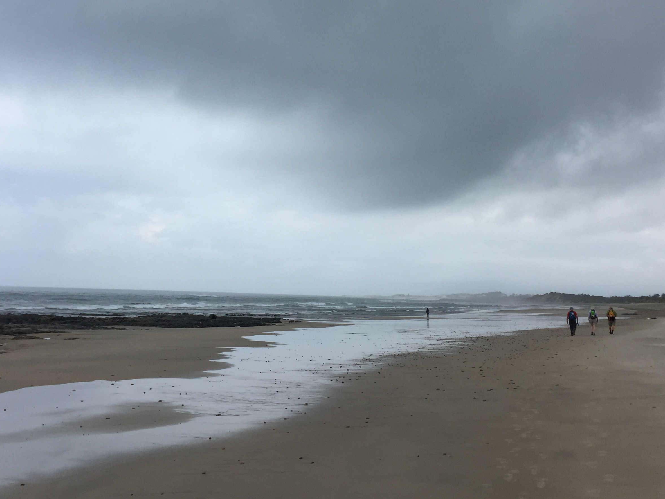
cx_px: 338
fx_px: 769
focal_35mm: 40
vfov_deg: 35.7
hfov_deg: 46.8
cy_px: 176
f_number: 2.2
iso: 32
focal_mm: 4.15
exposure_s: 1/2083
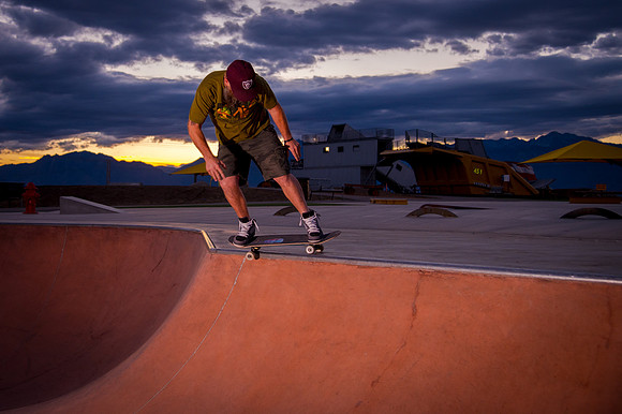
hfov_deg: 41.4
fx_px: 817
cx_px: 235
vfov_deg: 28.3
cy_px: 156
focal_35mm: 47
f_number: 4
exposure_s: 1/400
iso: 1000
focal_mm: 38
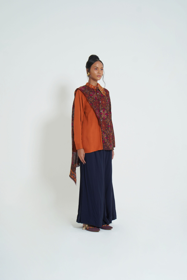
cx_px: 94
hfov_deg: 25.8
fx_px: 409
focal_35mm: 52
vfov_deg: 37.8
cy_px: 140
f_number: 8
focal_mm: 35
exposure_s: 1/160
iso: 250
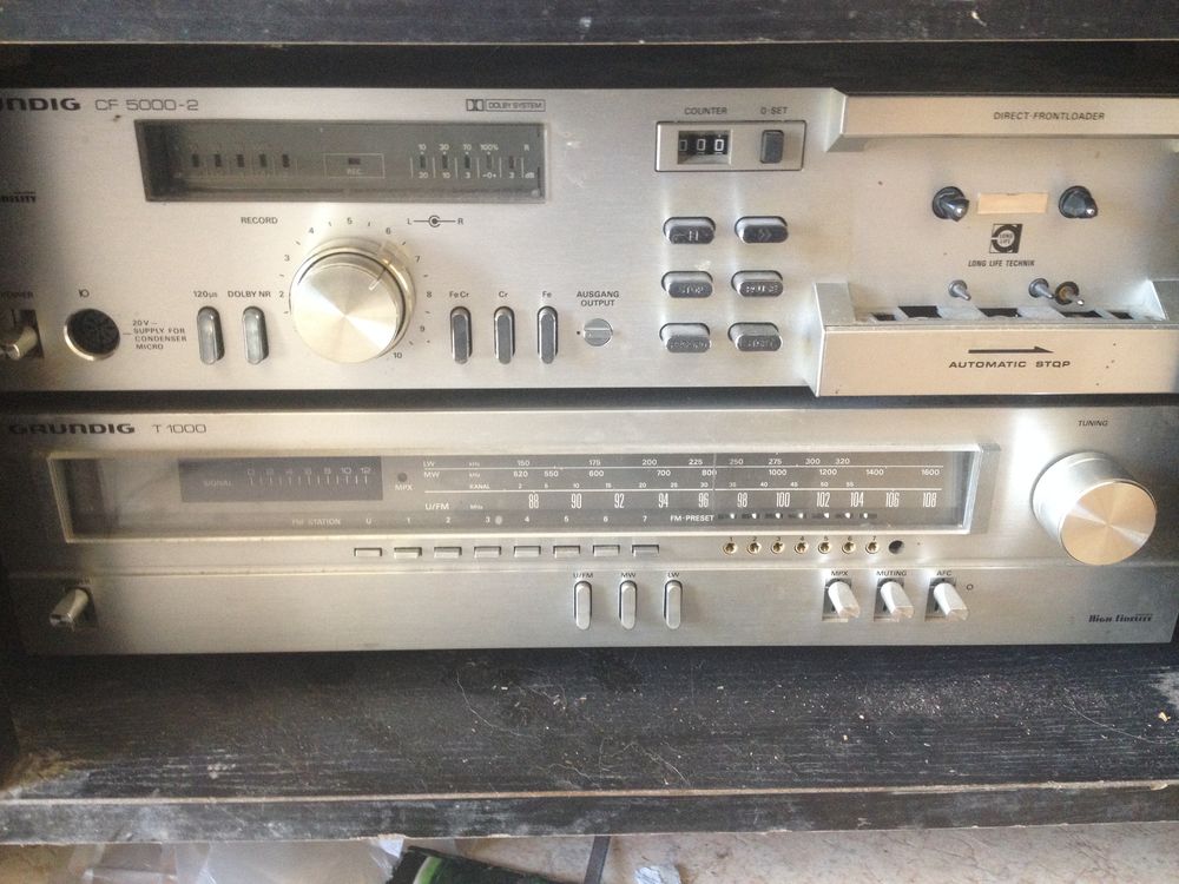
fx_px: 1192
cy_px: 442
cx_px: 590
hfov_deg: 52.6
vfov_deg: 40.7
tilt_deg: -26.0
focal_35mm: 35
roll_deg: -0.3
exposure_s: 1/20
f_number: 2.4
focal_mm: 4.28
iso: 200
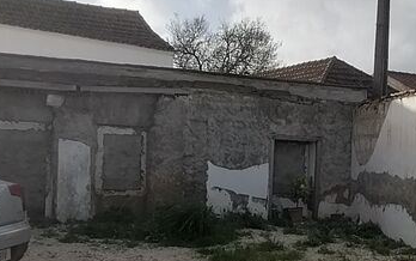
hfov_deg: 37.3
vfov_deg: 24.3
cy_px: 183
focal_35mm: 53
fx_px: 601
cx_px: 307
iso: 50
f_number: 2.4
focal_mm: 2.84
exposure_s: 1/1486
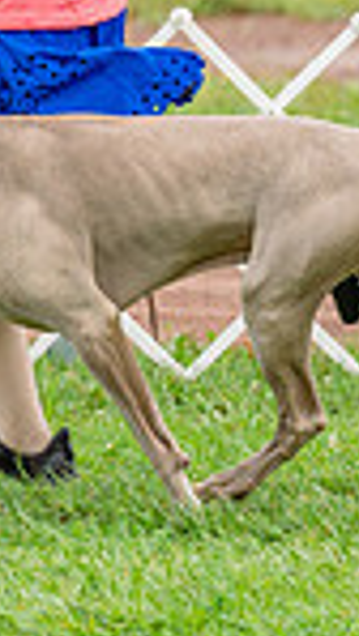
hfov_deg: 1.7
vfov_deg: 3.0
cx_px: -68
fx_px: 12147
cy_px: -32
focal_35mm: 719
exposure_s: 1/1250
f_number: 4
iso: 640
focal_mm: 176
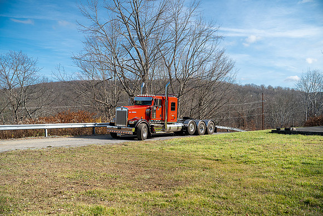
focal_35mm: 40
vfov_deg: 33.4
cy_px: 108
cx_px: 162
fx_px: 359
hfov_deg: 48.4
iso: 100
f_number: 2.8
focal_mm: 40
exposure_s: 1/80
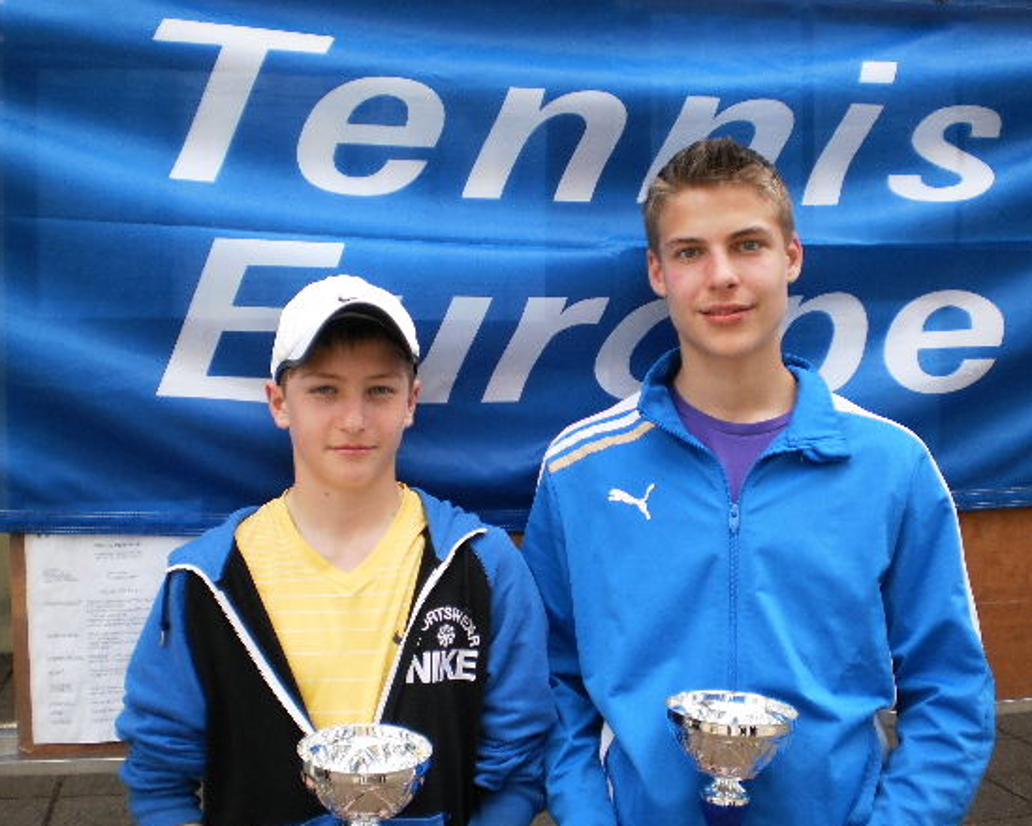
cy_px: 433
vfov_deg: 36.5
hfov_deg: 44.8
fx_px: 1252
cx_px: 500
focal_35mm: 41
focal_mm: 6.3
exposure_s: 1/200
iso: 100
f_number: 3.1
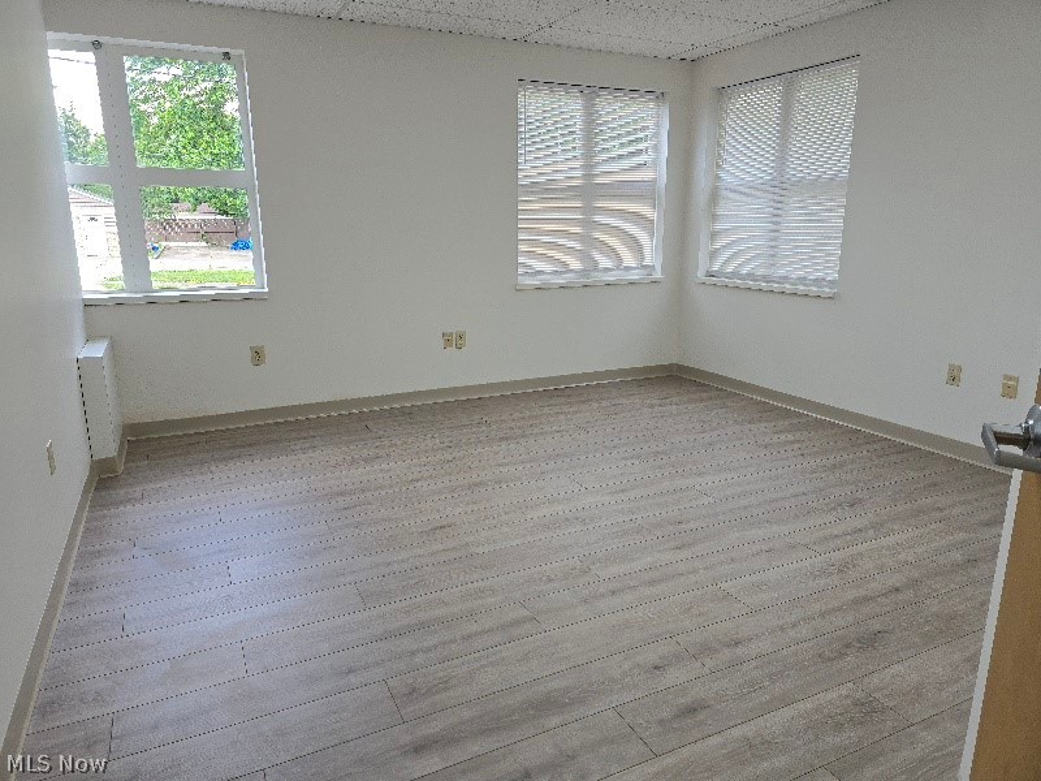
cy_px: 390
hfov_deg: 73.9
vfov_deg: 58.9
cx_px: 520
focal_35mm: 23
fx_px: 692
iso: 50
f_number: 1.7
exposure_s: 1/120
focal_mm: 6.3
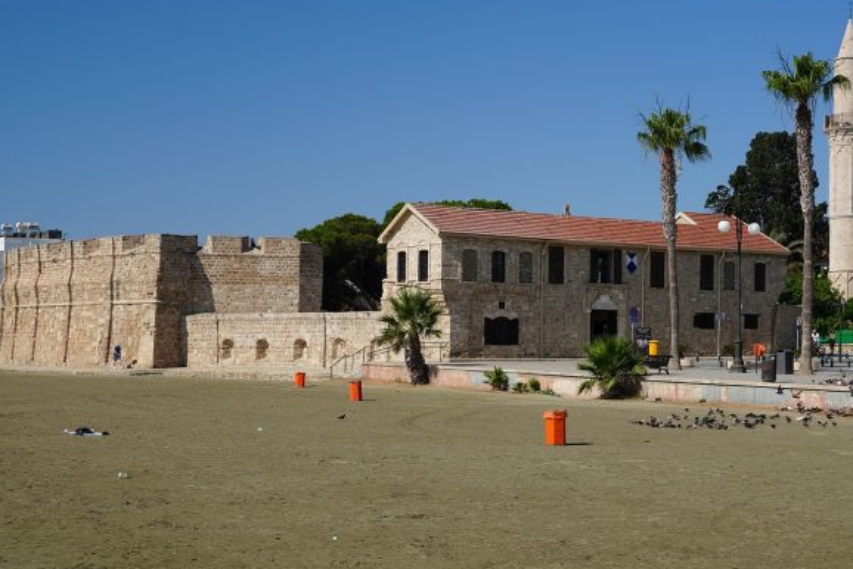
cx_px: 424
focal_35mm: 54
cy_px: 355
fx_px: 1280
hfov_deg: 36.9
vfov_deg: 25.0
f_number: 8
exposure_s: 1/250
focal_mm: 39
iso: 100
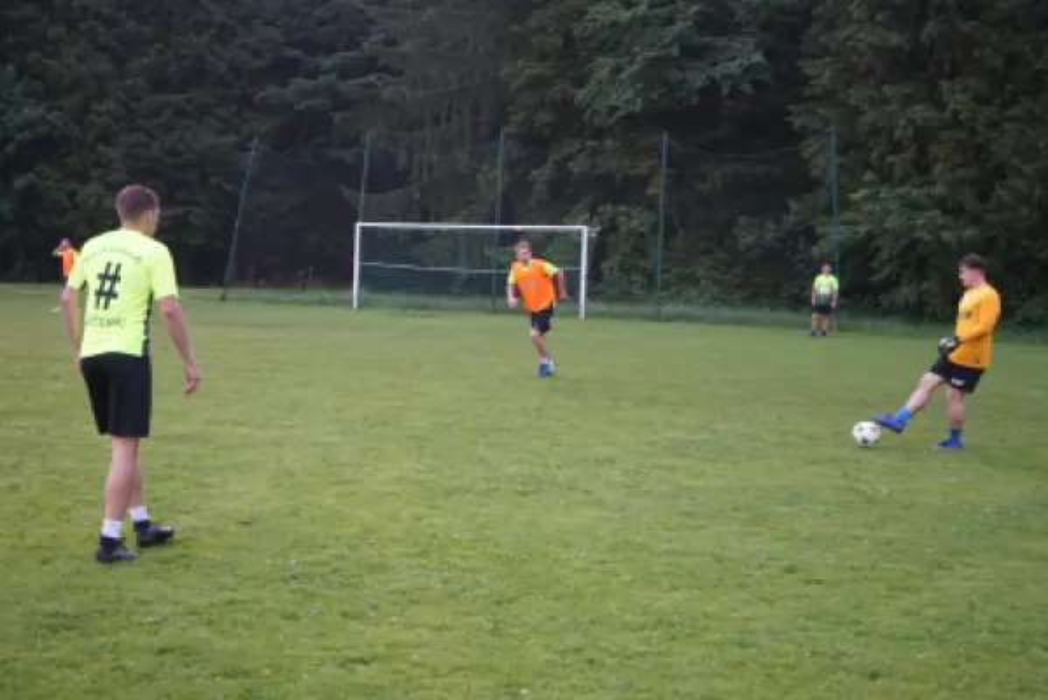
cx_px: 524
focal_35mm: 58
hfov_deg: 34.5
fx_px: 1689
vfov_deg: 23.4
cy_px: 350
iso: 1250
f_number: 5
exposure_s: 1/160
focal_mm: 58
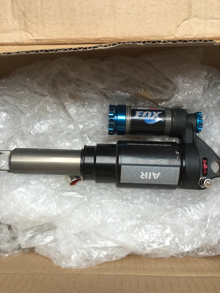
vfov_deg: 61.7
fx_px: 246
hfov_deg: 48.2
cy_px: 146
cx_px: 110
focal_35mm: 29
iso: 32
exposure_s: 1/100
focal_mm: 4.15
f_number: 2.2
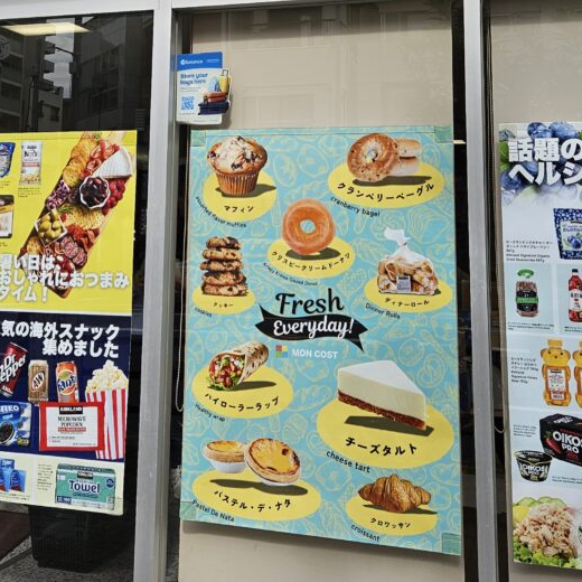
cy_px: 91
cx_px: 235
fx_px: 951
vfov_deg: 32.8
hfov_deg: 33.9
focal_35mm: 50
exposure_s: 1/1484
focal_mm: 5.4
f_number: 1.8
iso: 25
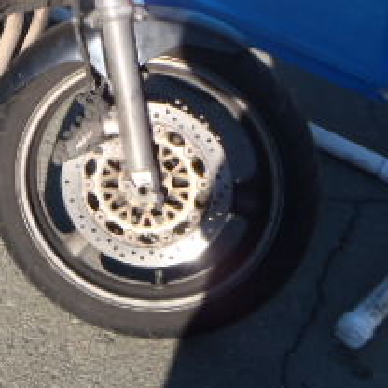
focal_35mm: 76
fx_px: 964
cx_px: -119
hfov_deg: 20.7
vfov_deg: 21.9
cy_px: -2
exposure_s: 1/320
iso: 80
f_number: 4.5
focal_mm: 5
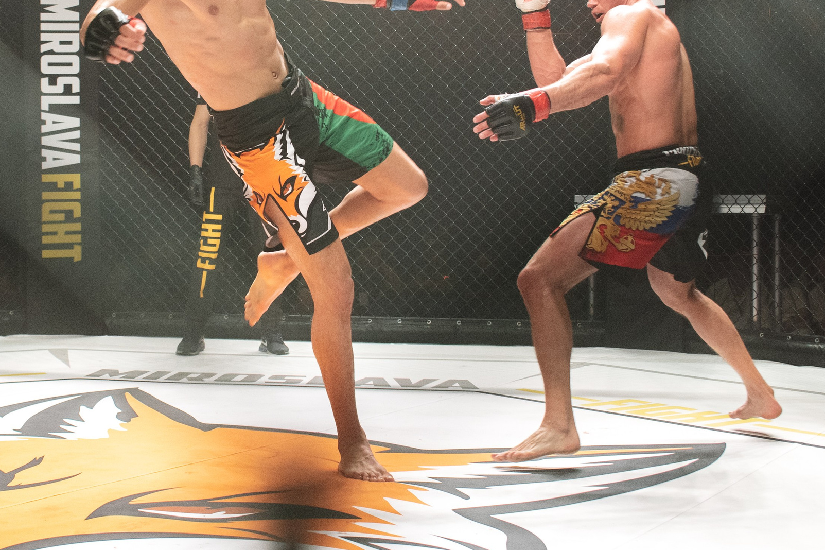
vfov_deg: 19.4
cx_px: 269
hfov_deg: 28.6
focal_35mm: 70
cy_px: 159
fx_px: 1604
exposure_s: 1/800
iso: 2000
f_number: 4
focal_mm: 38
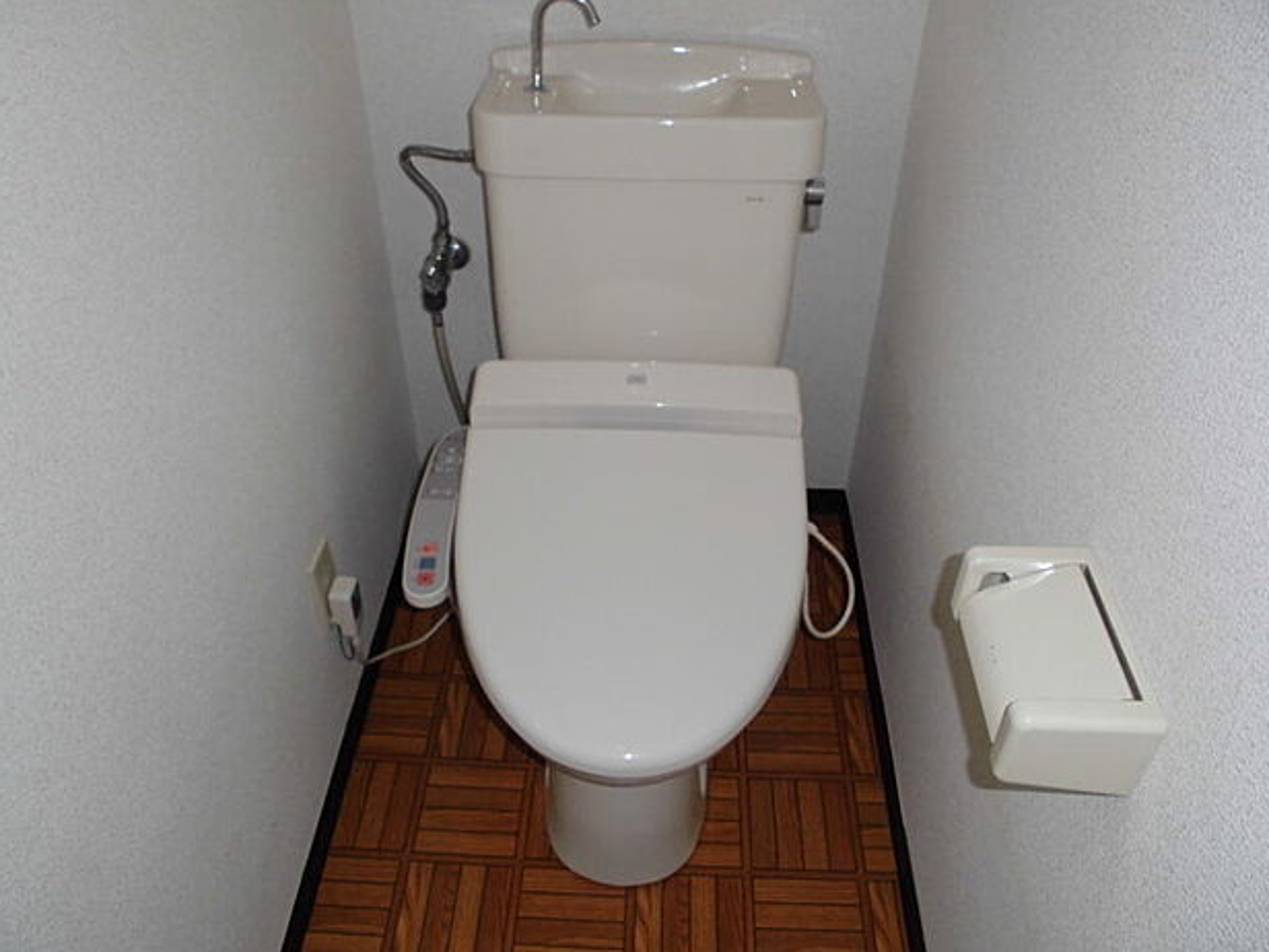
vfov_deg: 51.3
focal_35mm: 27
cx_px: 624
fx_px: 990
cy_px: 460
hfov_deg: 65.3
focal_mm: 4.6
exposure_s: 1/60
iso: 100
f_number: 3.5
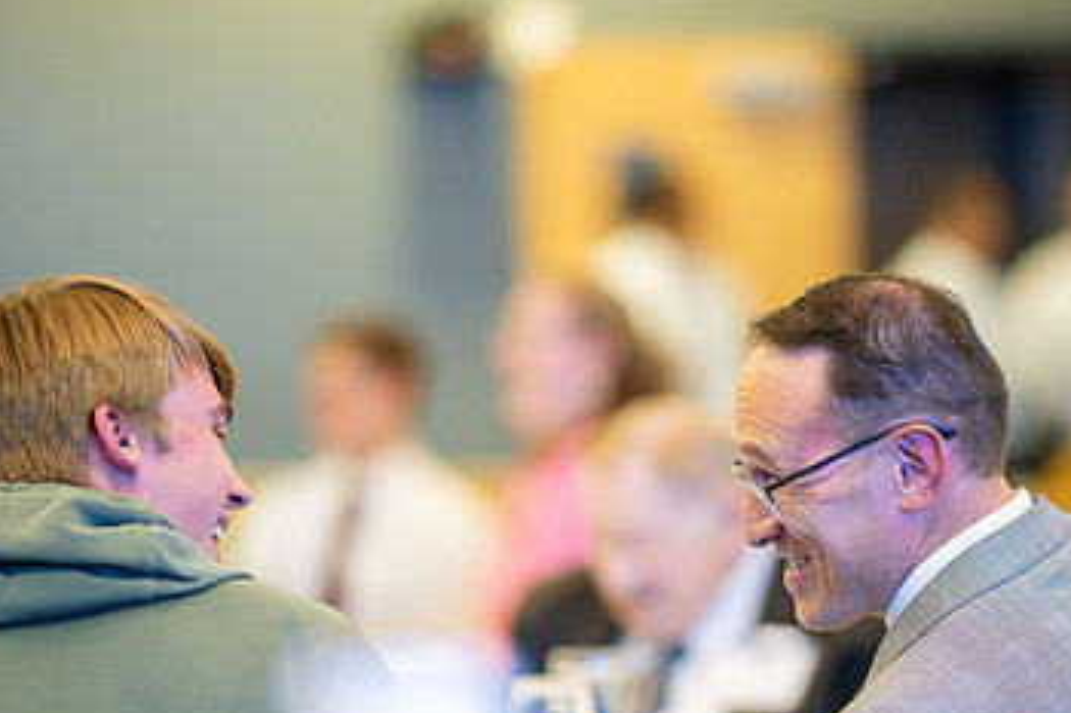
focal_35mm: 174
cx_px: 615
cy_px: 519
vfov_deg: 7.9
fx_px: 5174
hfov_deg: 11.8
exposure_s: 1/500
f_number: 1.4
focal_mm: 105
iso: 6400
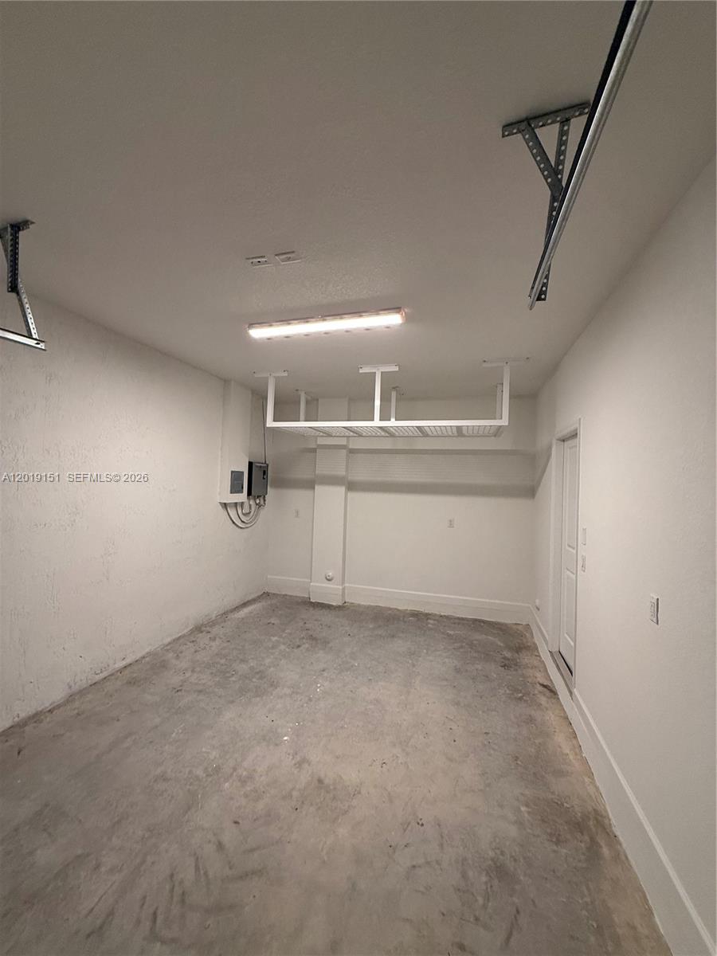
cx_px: 358
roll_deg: -3.0
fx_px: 387
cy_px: 478
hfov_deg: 85.7
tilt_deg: +1.9
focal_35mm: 14
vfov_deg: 102.1
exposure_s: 1/120
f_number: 2.2
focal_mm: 2.22
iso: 320
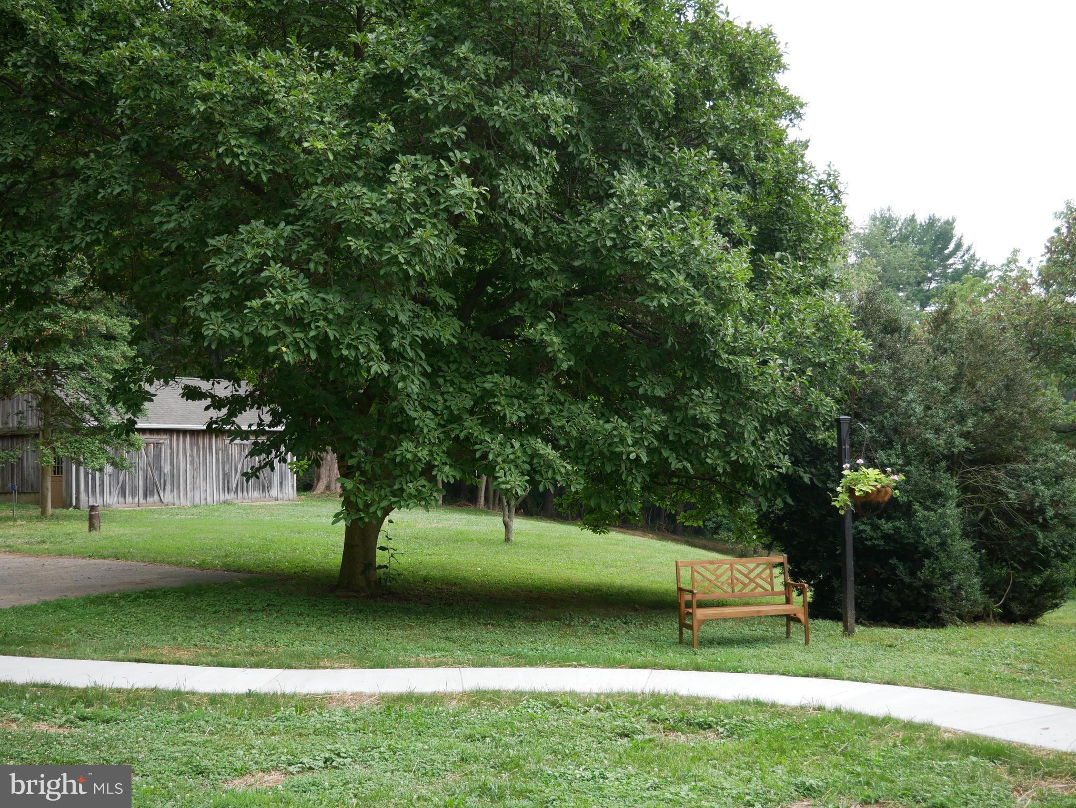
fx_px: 1244
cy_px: 404
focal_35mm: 40
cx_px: 538
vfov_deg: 36.0
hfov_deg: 46.8
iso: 200
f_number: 4.1
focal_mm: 20
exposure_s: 1/60
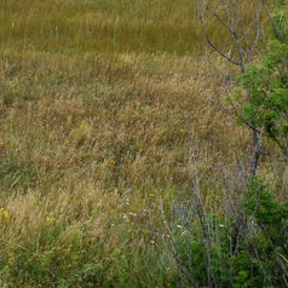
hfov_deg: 16.2
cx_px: 19
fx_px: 998
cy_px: 10
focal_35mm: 106
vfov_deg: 16.1
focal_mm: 22
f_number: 13
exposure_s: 1/800
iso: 1250
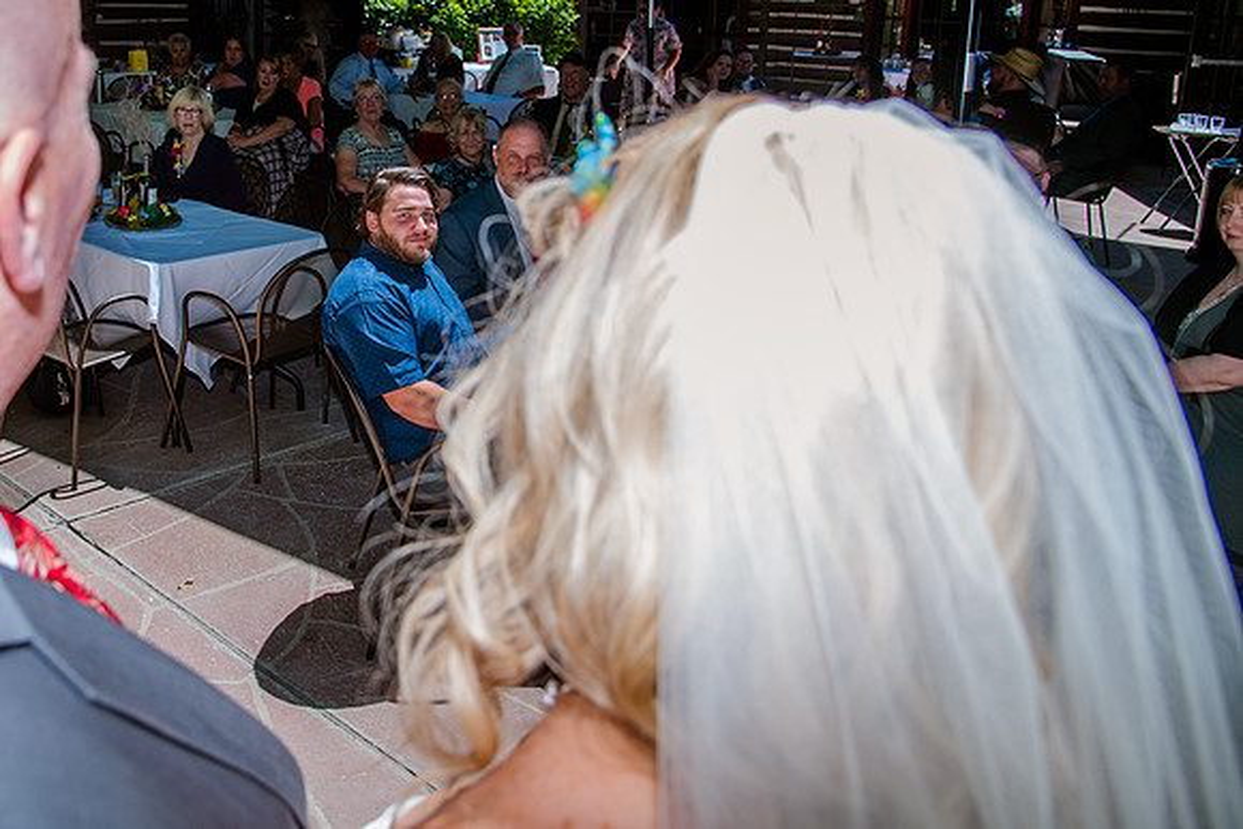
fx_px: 1138
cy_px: 274
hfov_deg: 55.9
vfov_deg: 39.5
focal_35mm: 33
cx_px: 402
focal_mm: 24
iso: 250
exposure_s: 1/1000
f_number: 5.6
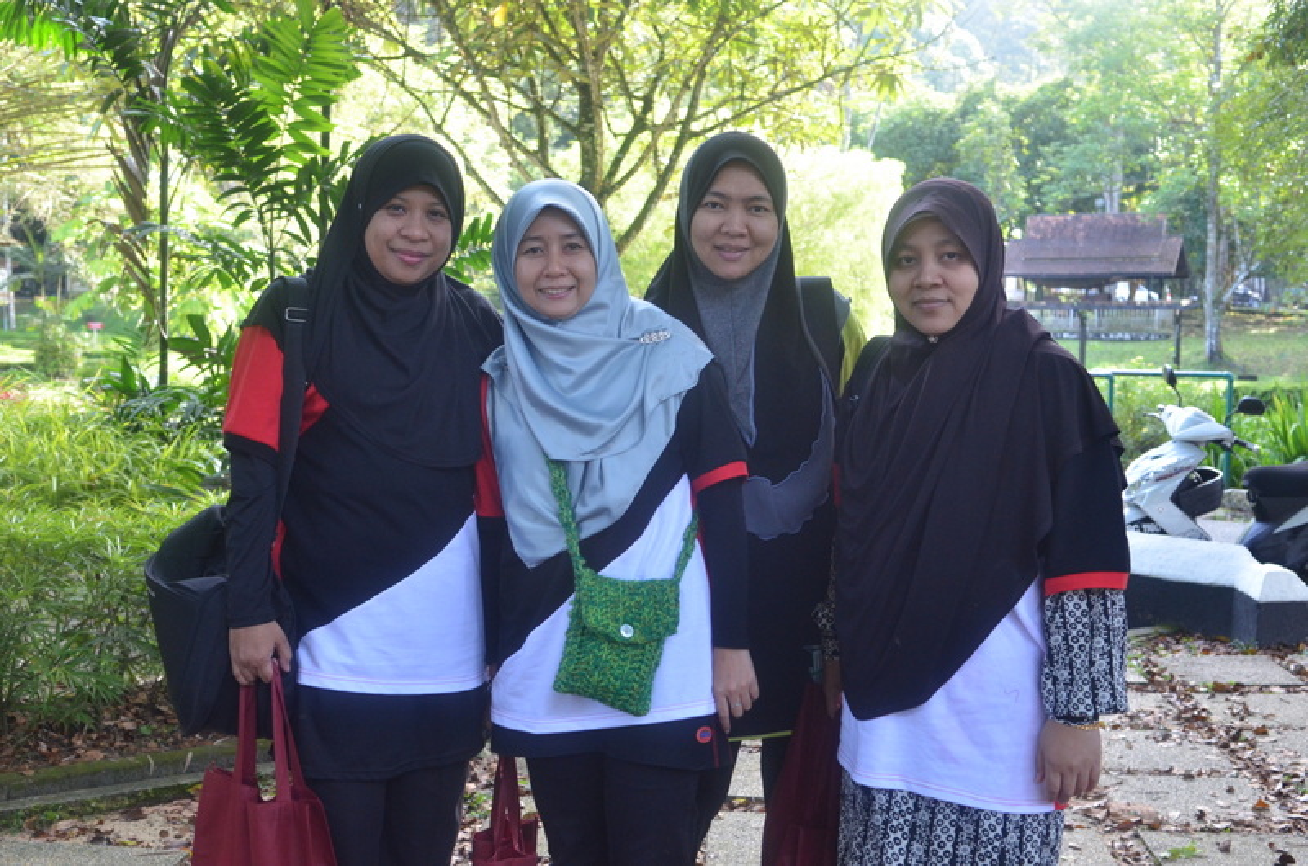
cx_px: 654
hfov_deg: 46.5
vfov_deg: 31.8
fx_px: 1523
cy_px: 433
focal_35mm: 42
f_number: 4.5
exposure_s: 1/125
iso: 1000
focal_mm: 28
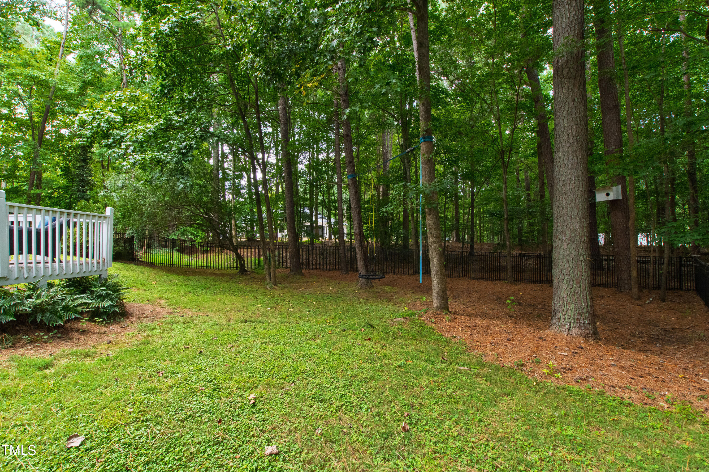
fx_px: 295
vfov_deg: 77.3
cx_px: 354
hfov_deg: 100.4
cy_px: 236
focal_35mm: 15
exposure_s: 1/125
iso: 800
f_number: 8
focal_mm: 10
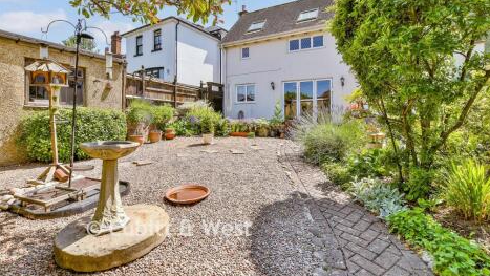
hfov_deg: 99.3
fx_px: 208
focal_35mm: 16
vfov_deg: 66.6
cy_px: 114
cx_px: 249
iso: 160
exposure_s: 1/125
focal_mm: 10
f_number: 8
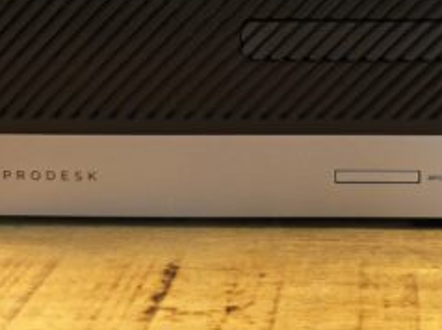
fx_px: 740
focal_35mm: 58
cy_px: 65
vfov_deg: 24.8
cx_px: 347
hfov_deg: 32.4
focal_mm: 6.55
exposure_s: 1/50
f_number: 1.6
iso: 125
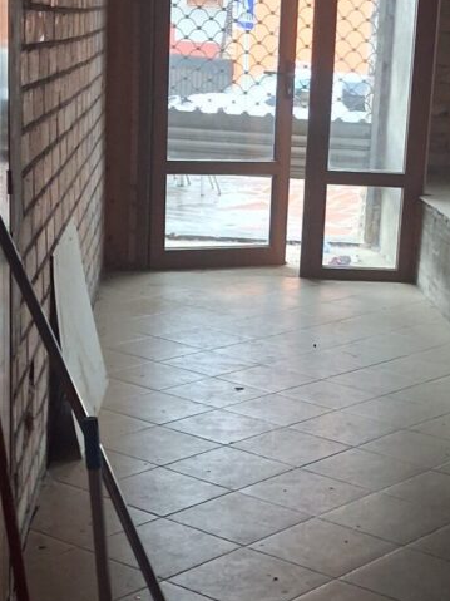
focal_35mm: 77
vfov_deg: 25.3
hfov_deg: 18.9
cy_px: 368
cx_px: 361
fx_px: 1335
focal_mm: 4
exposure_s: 1/30
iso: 500
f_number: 1.8
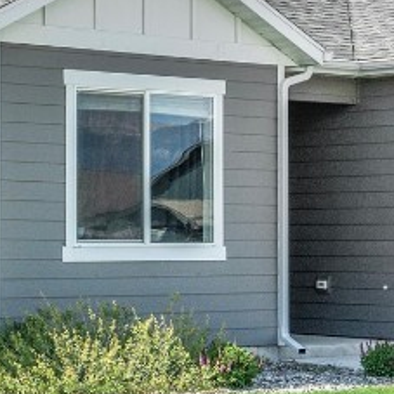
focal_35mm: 151
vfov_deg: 11.6
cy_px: 189
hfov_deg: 11.6
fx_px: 1944
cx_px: 118
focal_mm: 35
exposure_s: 1/2000
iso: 500
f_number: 7.1
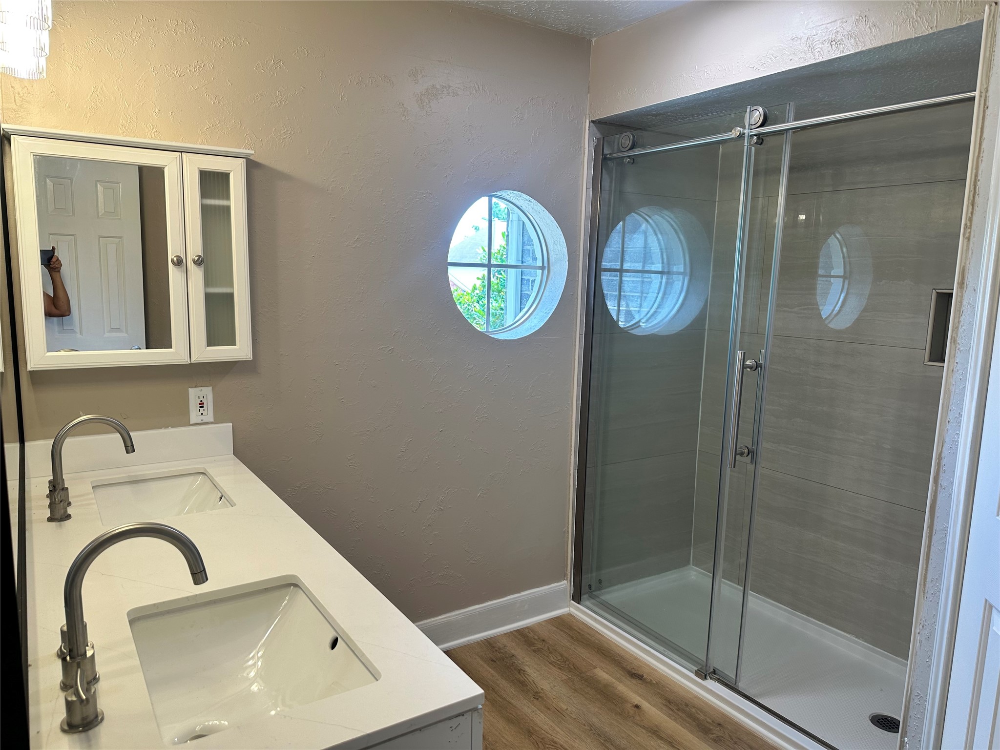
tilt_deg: -8.7
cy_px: 375
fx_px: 693
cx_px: 500
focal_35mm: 24
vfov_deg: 56.8
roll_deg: -2.1
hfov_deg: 71.6
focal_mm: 6.86
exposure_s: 1/120
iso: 80
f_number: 1.78
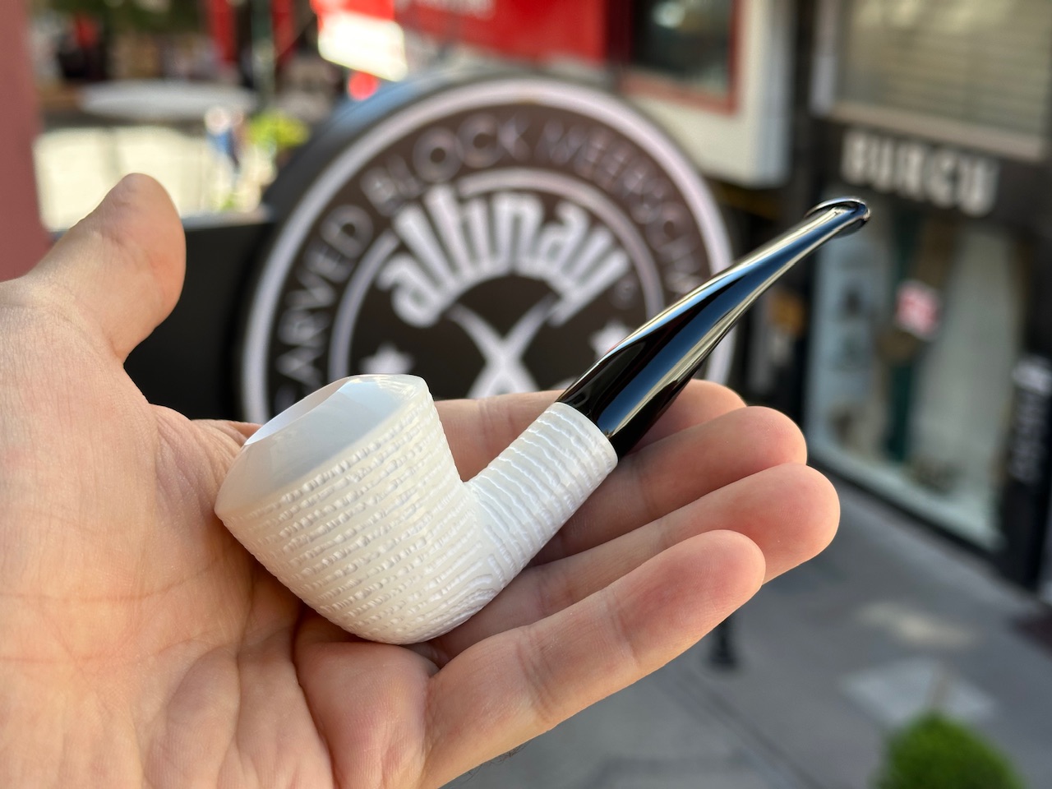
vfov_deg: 30.3
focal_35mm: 48
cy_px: 394
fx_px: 1459
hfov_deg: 39.7
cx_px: 526
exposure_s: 1/489
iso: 64
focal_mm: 6.86
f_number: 1.78
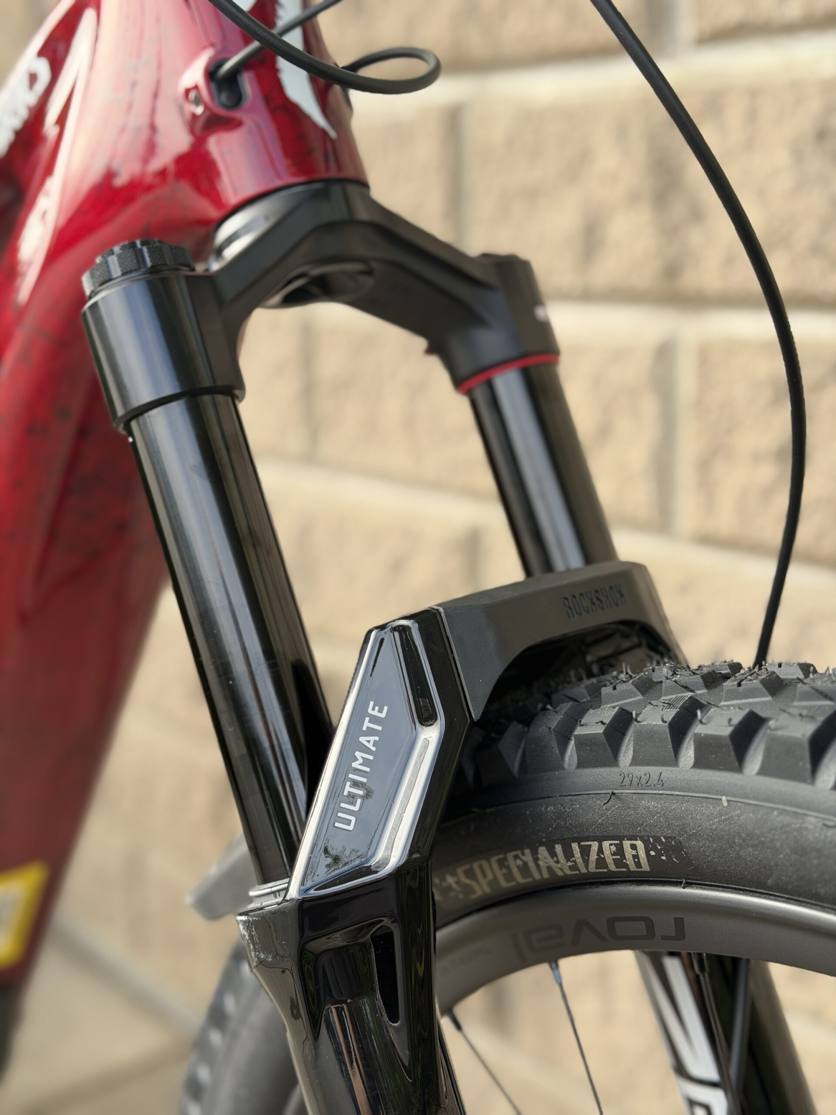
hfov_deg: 30.3
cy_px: 558
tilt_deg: -13.9
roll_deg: +2.1
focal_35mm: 48
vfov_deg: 39.7
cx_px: 418
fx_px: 1546
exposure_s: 1/184
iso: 64
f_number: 1.78
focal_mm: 6.76
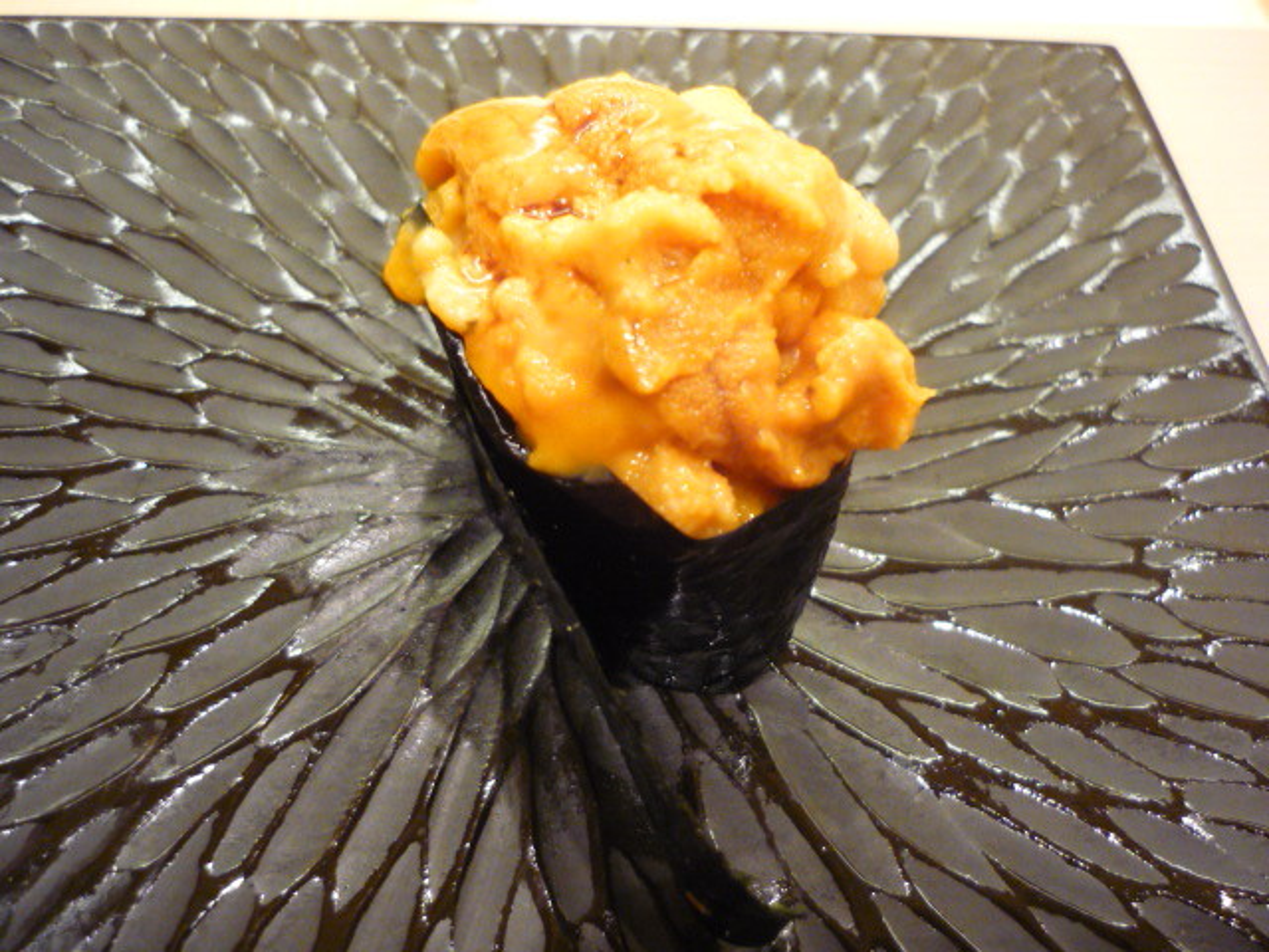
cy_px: 476
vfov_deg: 42.9
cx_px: 634
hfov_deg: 55.4
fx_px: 1210
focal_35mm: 33
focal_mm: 5.5
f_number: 2.8
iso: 400
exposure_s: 1/10
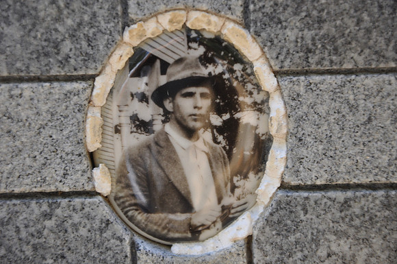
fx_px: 1734
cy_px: 132
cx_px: 198
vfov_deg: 8.7
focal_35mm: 158
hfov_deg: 13.1
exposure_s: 1/60
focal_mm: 105
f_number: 5.6
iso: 560
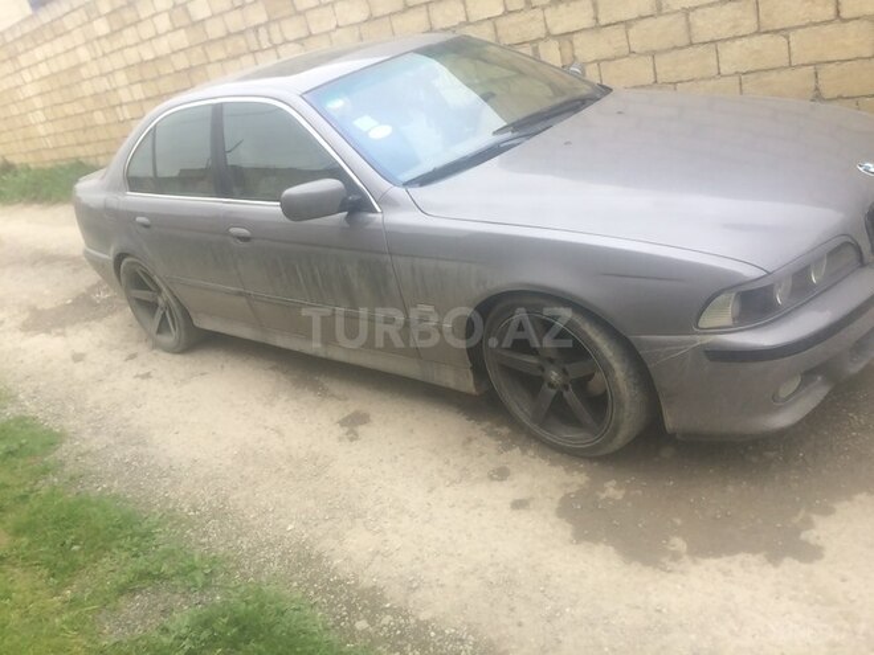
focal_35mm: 29
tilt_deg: -25.6
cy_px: 328
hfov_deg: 61.7
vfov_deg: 48.2
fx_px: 732
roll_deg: +16.4
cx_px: 437
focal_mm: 4.15
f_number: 2.2
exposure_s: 1/288
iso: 32
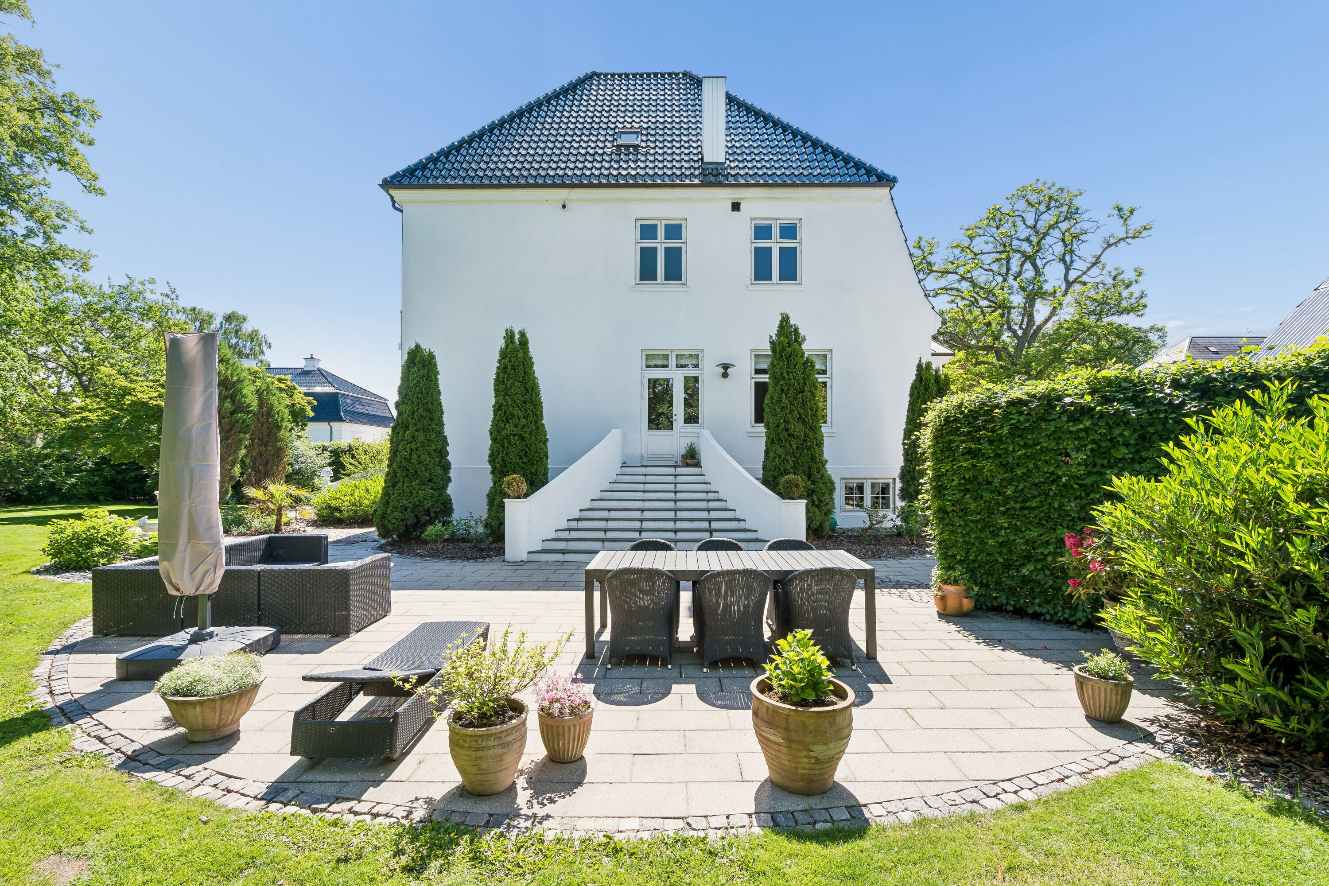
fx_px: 591
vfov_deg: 73.7
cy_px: 443
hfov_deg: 96.7
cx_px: 664
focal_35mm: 16
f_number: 10
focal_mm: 16
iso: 320
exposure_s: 1/160
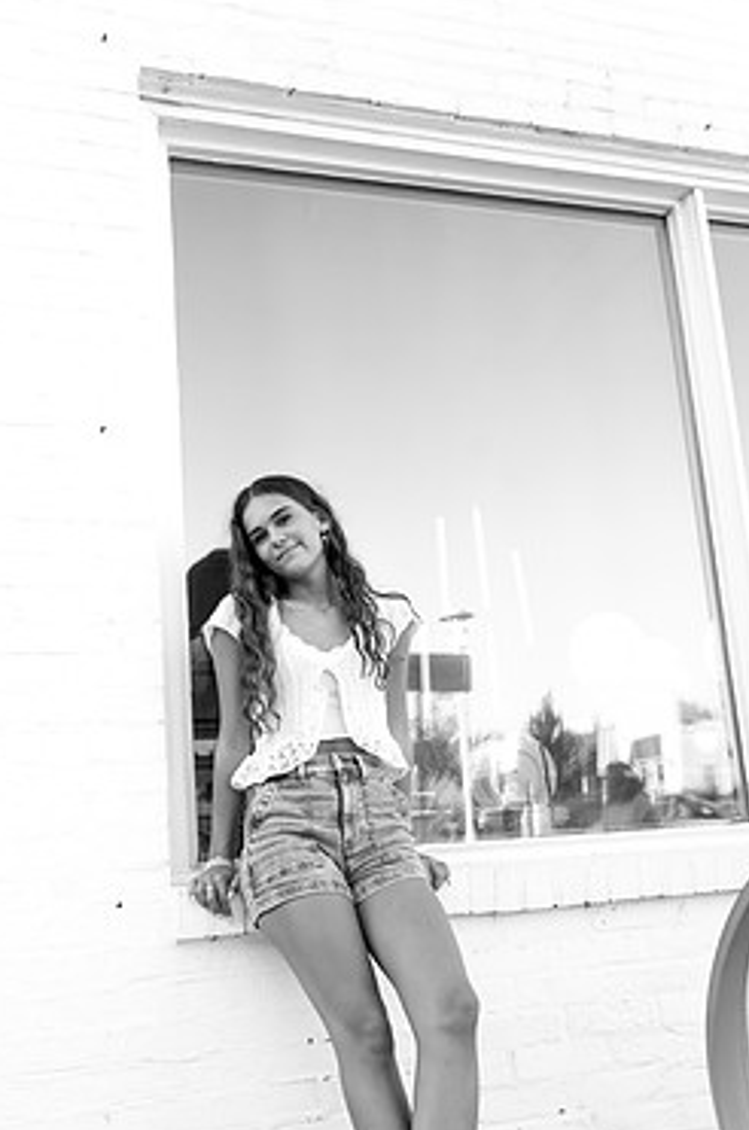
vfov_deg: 51.8
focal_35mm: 37
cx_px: 315
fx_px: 1159
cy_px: 640
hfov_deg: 35.7
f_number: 4
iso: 1600
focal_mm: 30.5
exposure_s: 1/1250
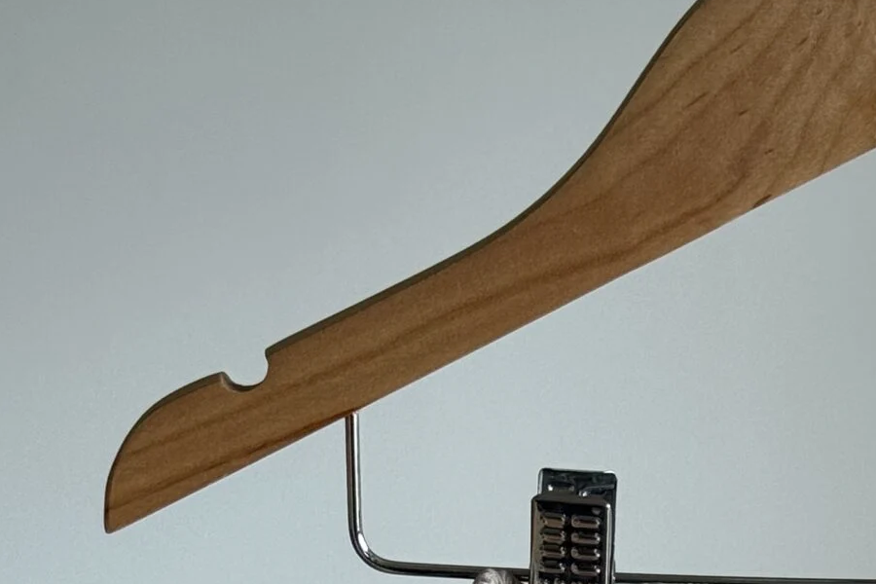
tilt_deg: -23.0
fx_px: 3455
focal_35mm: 142
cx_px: 887
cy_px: 1223
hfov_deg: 14.2
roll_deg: -1.7
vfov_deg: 9.0
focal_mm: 6.76
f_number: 1.78
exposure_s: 1/333
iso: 80
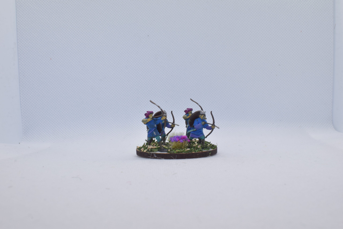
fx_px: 429
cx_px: 172
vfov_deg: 29.9
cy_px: 114
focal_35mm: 45
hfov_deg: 43.6
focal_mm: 30
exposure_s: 1/60
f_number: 20
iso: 800
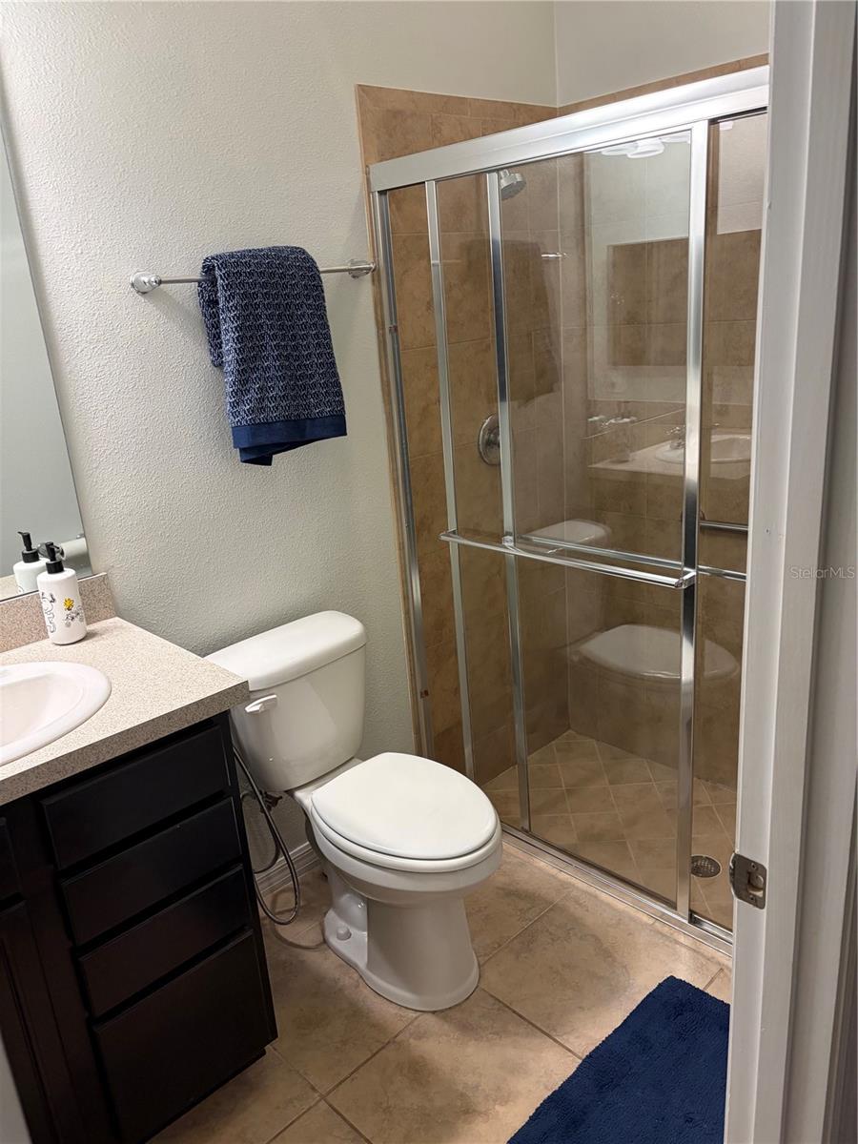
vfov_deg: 67.3
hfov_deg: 53.1
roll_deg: +4.9
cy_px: 572
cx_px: 429
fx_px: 859
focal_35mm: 26
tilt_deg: -17.4
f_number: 1.6
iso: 200
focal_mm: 5.96
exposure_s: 1/60
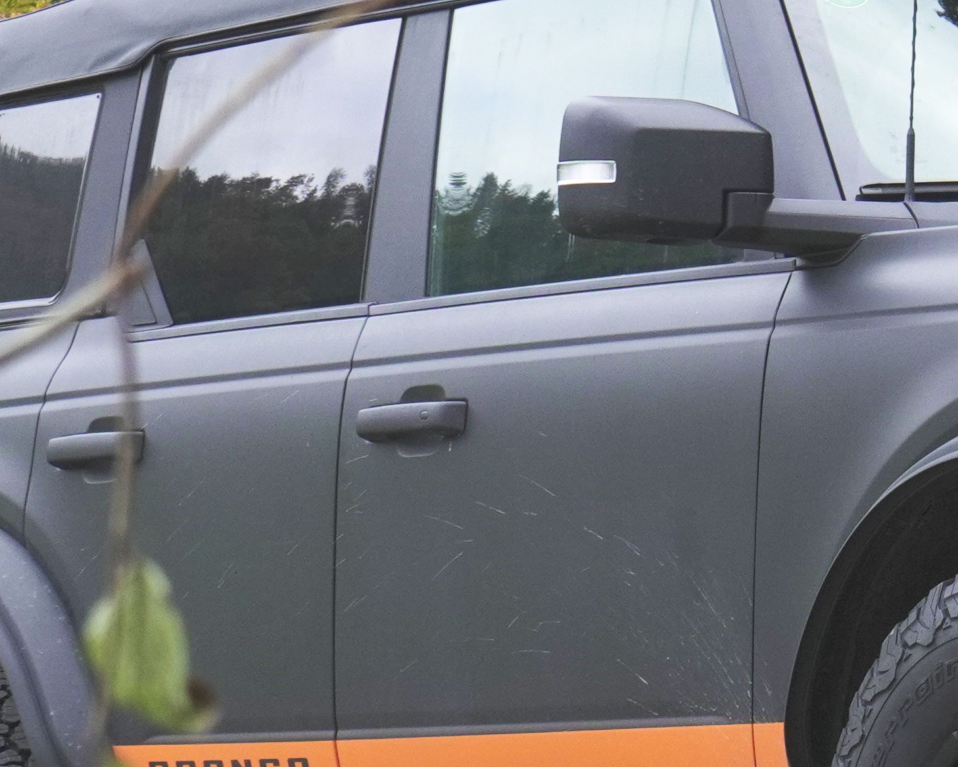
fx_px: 7231
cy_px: 547
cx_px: 1020
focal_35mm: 255
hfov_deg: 7.5
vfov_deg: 6.1
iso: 640
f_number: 9
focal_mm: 44
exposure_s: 1/200
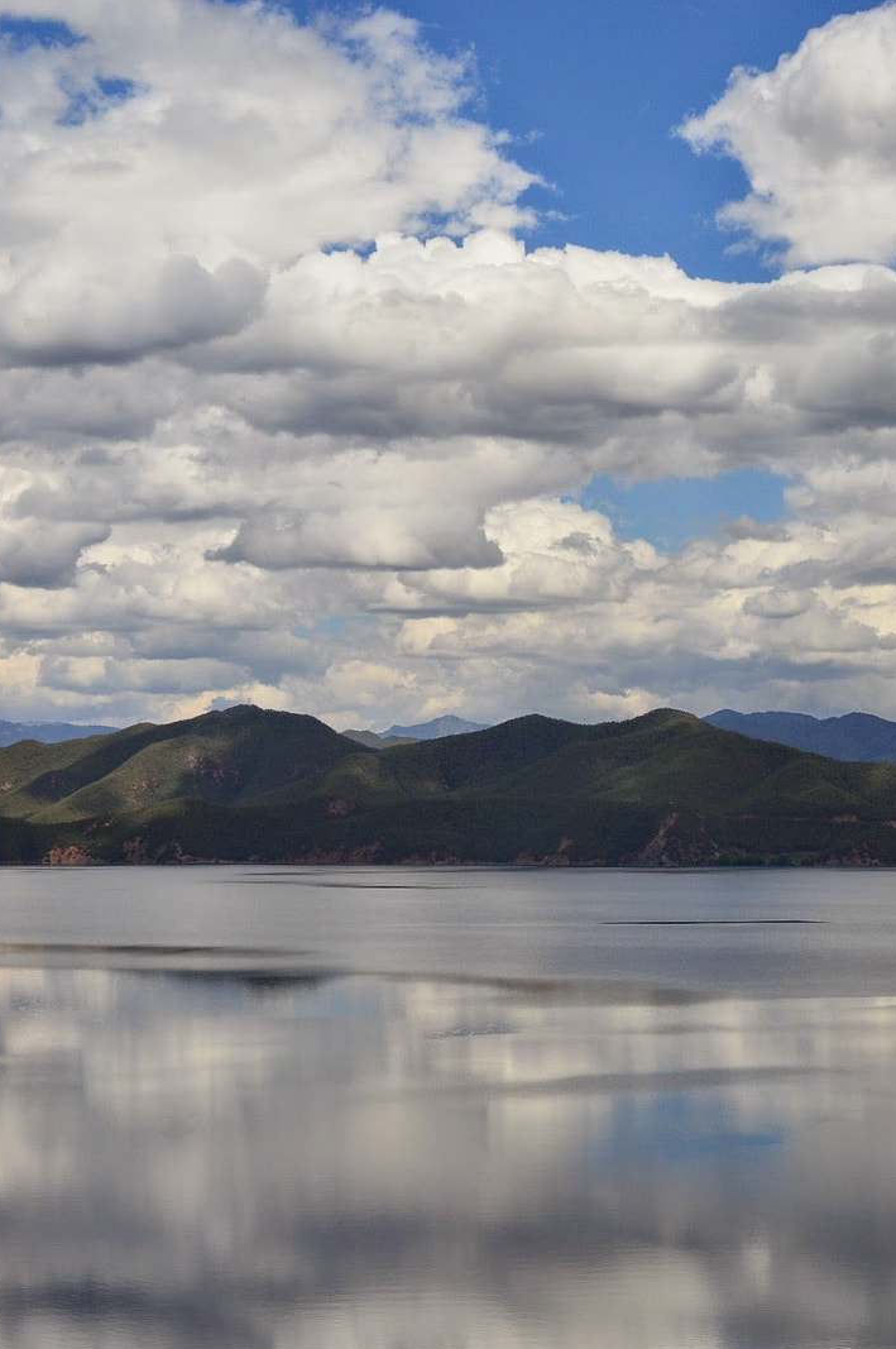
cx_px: 603
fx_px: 3031
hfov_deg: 16.8
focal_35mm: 81
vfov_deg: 24.8
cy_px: 1010
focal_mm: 36
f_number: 11
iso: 280
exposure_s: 1/500
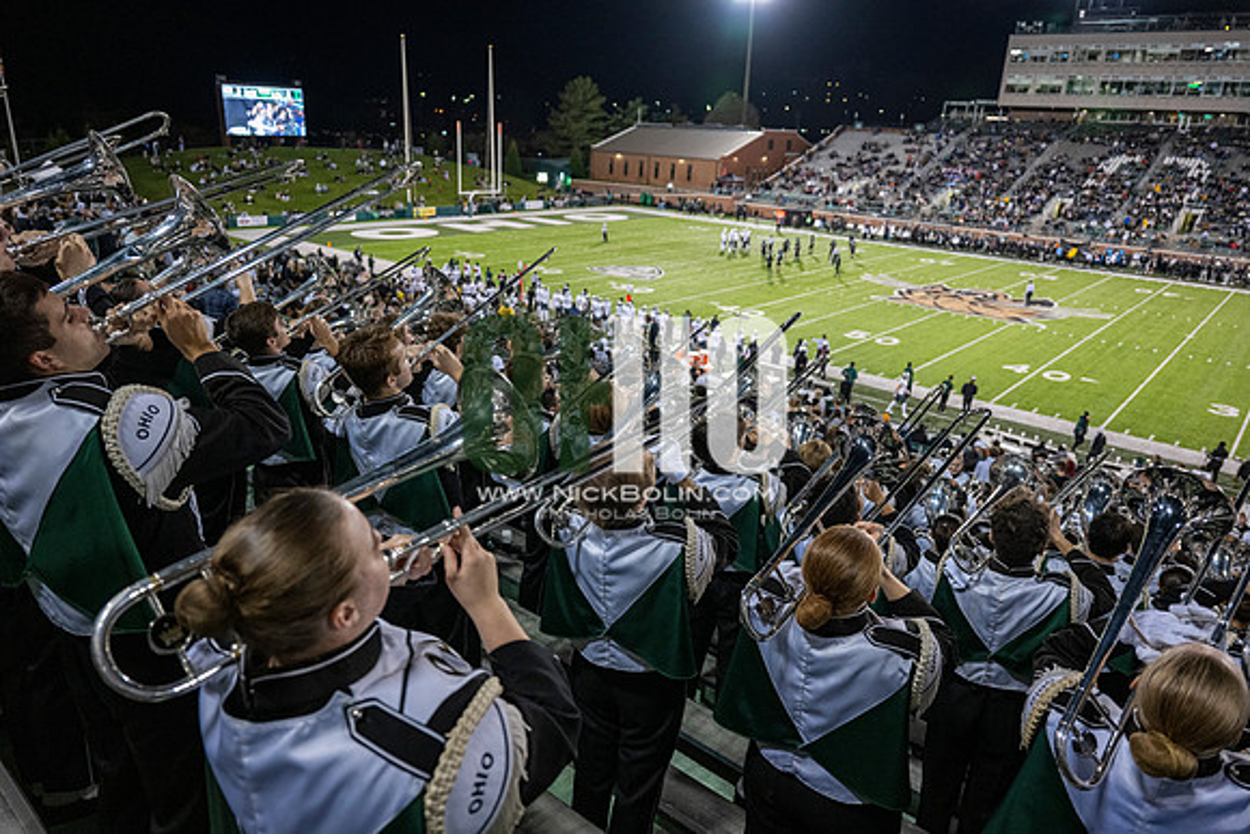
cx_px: 625
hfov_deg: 73.7
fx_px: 833
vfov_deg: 53.2
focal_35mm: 24
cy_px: 417
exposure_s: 1/500
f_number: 3.2
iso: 2000
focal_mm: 24
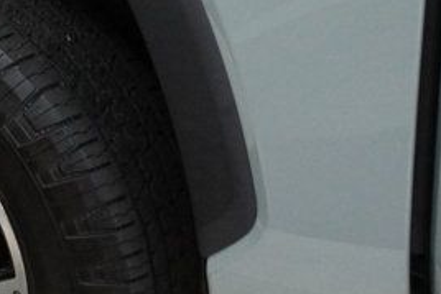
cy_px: -87
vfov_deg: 12.9
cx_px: 36
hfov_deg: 19.4
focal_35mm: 103
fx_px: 1262
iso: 1600
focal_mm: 18
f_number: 3.5
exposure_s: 1/100
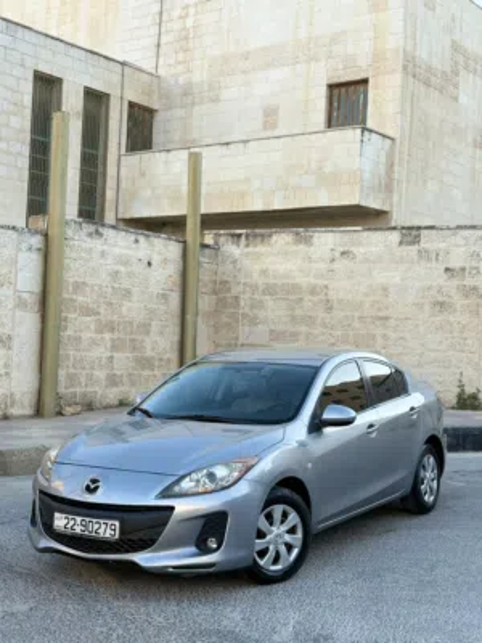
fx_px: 965
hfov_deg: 28.0
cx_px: 241
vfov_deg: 36.8
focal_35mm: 52
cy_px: 322
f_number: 1.6
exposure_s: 1/363
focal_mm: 5.96
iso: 50
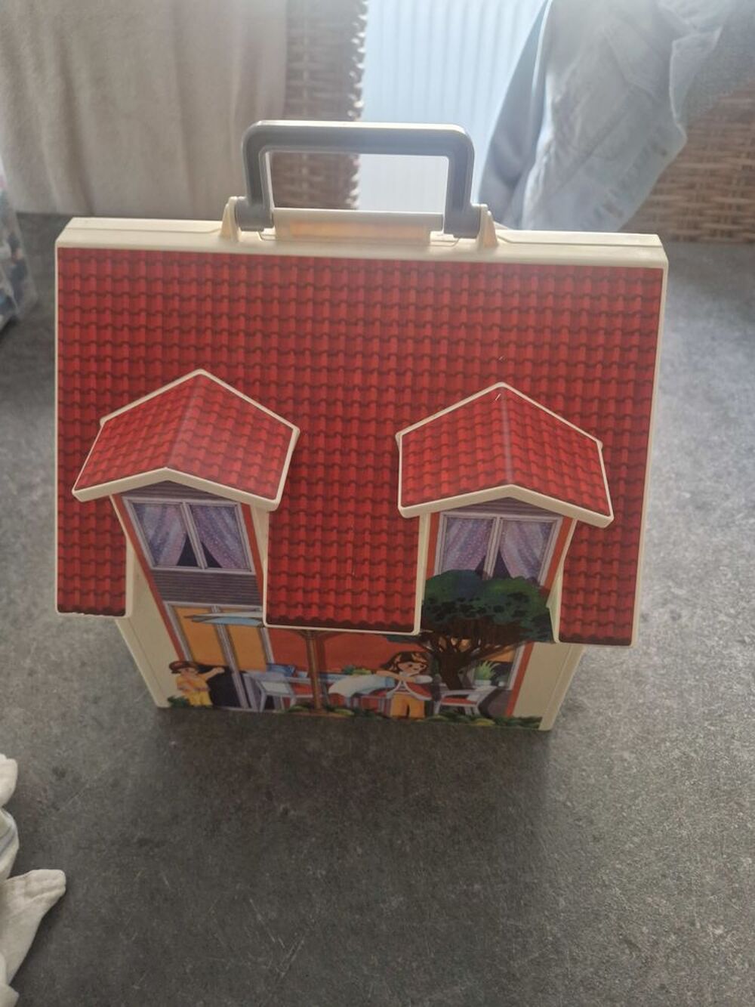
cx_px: 378
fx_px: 669
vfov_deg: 73.9
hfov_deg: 58.9
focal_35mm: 23
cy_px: 504
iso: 800
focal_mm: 5.4
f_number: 1.8
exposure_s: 1/100
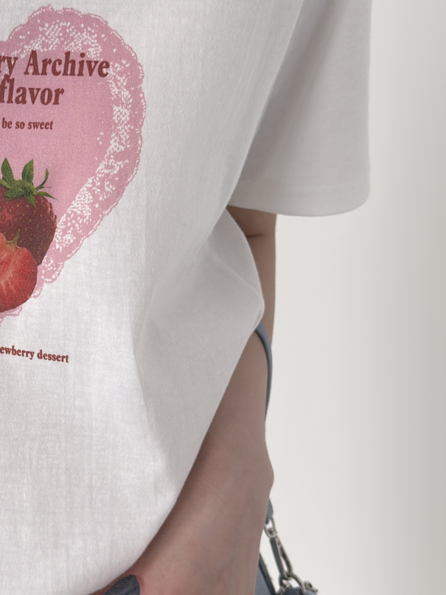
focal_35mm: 79
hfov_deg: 18.1
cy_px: 307
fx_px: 1357
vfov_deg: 24.7
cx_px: -17
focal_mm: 6.76
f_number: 1.78
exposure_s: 1/573
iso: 64
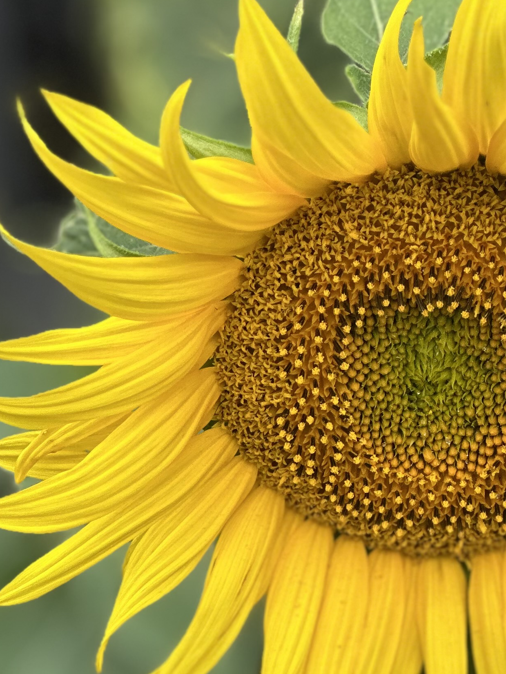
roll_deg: +1.5
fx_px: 3663
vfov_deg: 10.5
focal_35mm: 188
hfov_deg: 7.9
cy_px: 621
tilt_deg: -22.7
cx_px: 443
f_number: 2.8
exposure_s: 1/318
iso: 32
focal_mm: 9
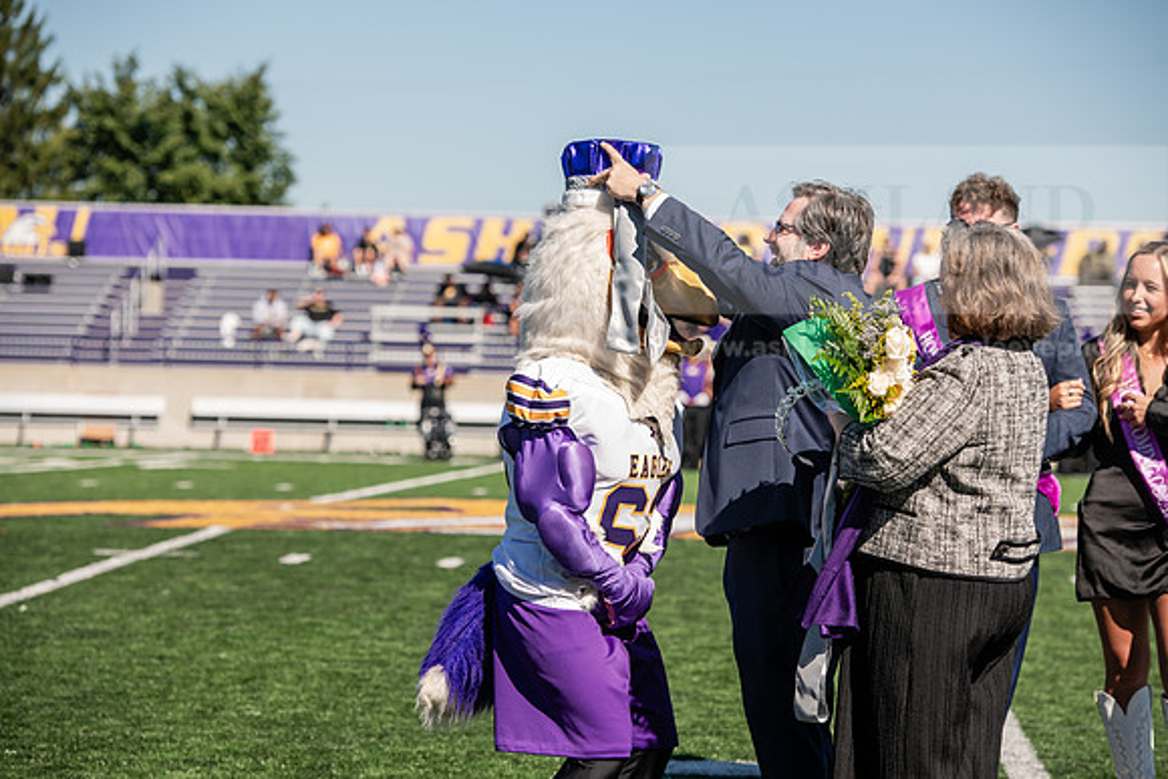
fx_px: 3894
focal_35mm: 120
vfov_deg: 11.4
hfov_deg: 17.1
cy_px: 390
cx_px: 584
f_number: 4.5
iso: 50
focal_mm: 120
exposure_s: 1/400
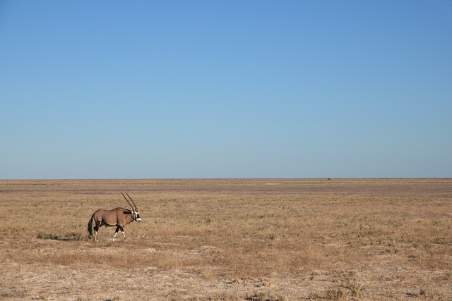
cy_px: 150
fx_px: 1344
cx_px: 226
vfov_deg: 12.8
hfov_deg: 19.1
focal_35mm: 107
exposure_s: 1/1600
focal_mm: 39.42
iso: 100
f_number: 4.5
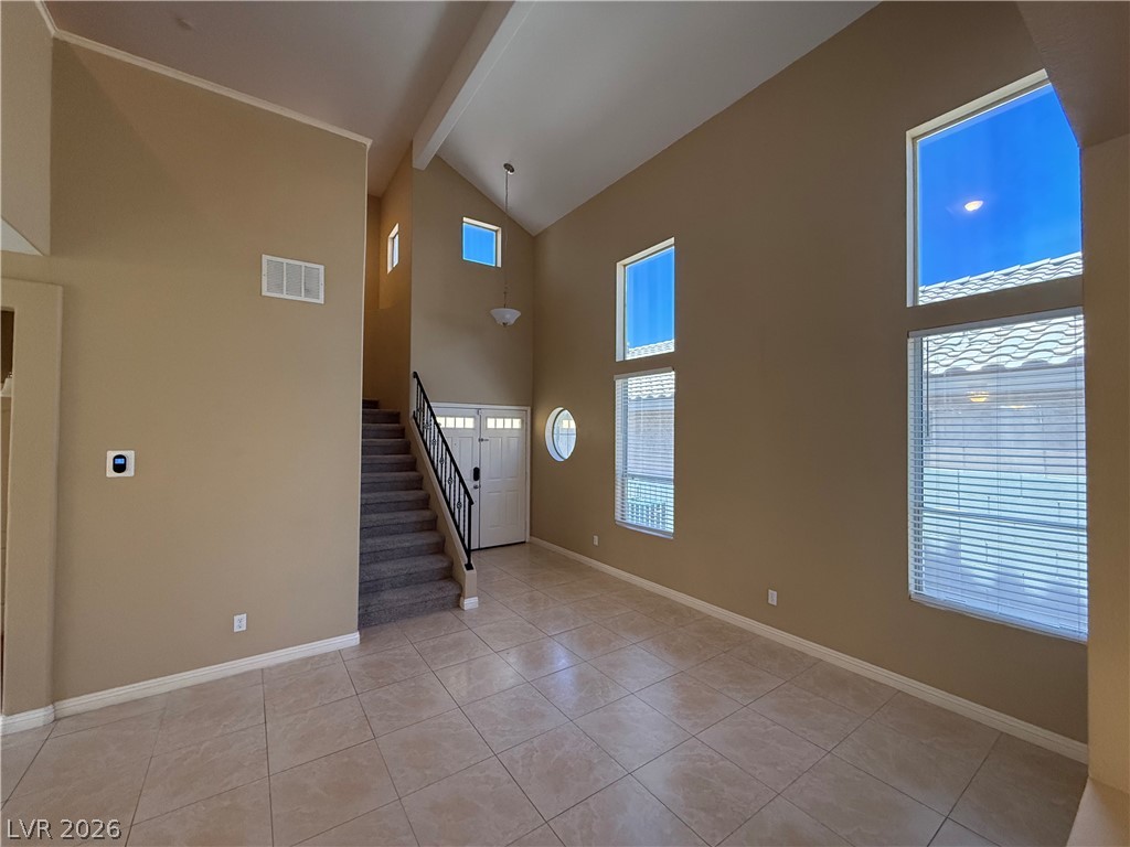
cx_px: 565
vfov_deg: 85.7
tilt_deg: +0.7
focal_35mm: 14
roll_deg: -1.1
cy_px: 424
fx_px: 457
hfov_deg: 102.1
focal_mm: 2.22
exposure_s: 1/120
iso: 500
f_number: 2.2
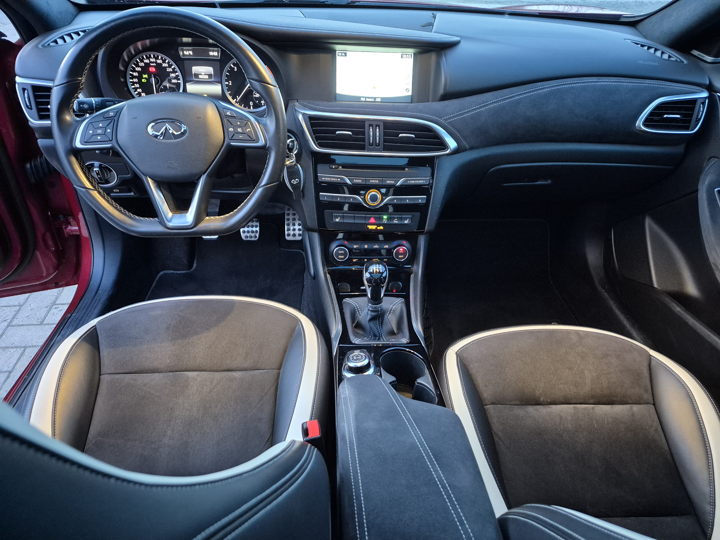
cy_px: 270
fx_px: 478
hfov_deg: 73.9
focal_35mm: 23
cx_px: 360
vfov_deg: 58.9
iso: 1600
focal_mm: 5.4
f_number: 1.8
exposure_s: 1/50
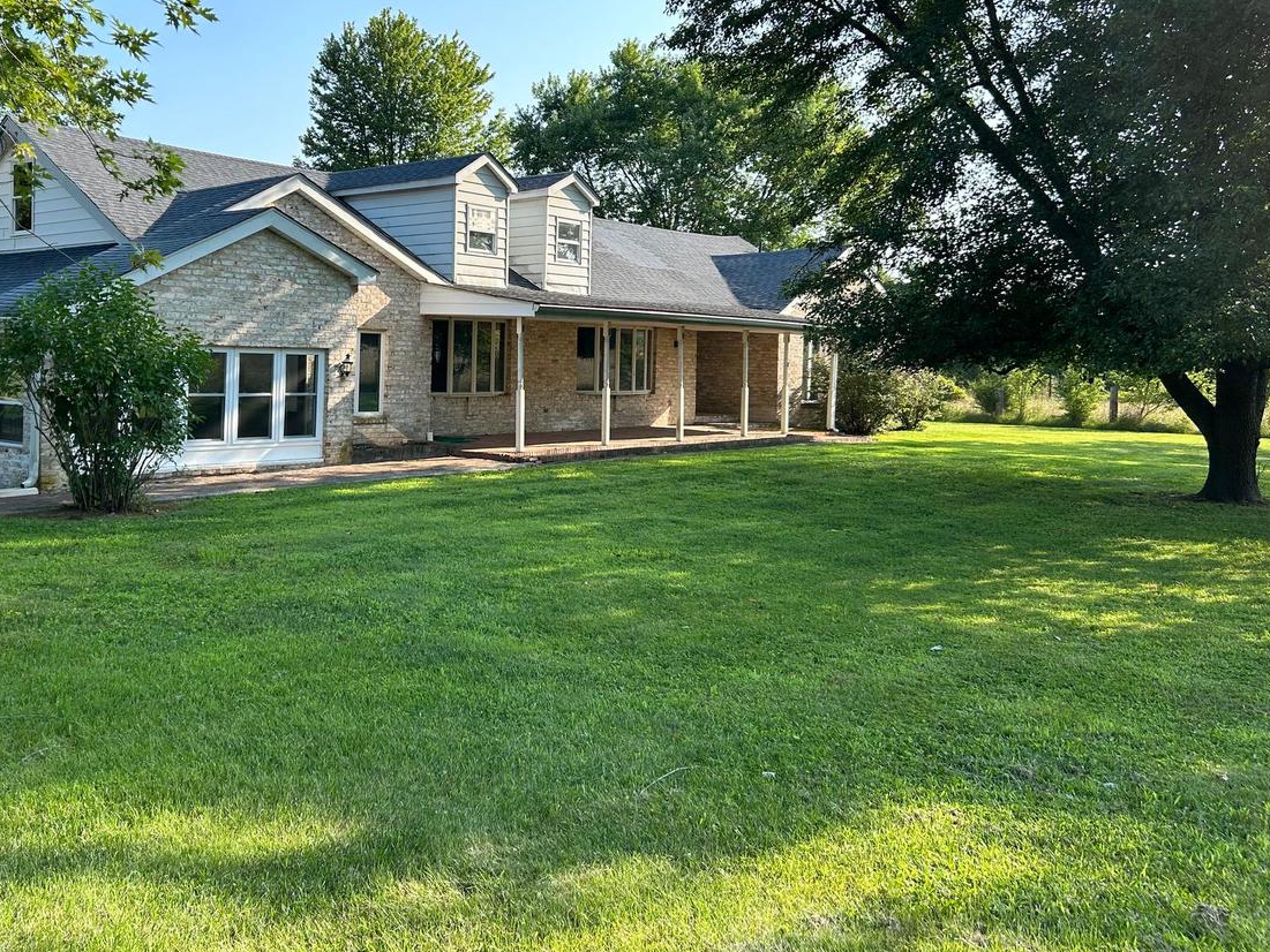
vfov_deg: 41.5
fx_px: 1248
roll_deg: -1.3
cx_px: 464
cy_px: 354
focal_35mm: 34
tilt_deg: +0.4
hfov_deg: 53.3
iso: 50
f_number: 1.5
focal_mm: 5.7
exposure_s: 1/1361
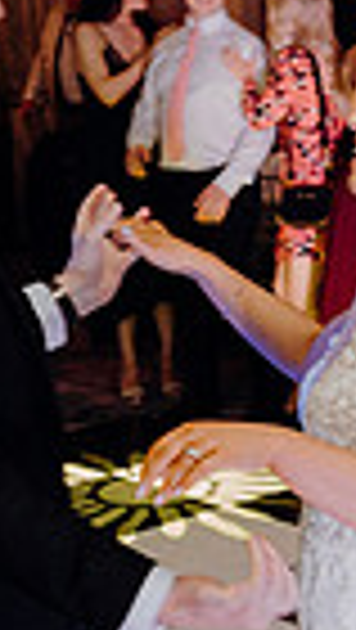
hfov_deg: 11.4
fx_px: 1741
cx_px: 455
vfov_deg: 20.2
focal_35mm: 104
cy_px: 547
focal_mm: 24
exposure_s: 1/160
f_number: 3.5
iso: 2500
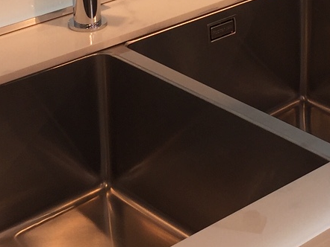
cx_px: 270
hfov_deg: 18.2
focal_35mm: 107
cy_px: -29
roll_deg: -1.2
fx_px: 1021
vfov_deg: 13.6
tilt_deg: -20.4
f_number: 2.2
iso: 32
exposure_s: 1/395
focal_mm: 4.15
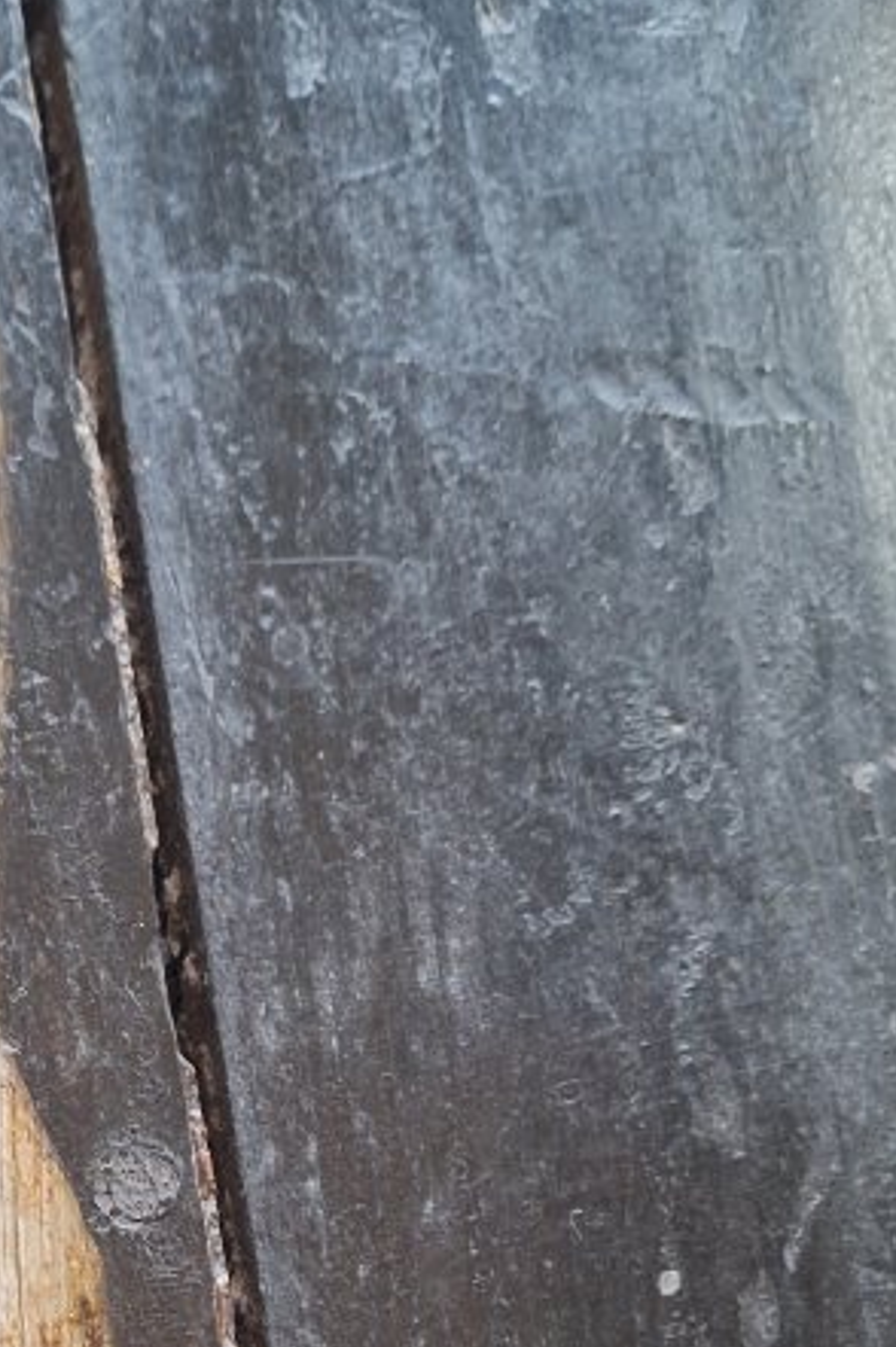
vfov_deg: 29.6
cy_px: 1225
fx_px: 2430
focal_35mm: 65
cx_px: -110
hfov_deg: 19.9
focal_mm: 5.54
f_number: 1.8
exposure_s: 1/20
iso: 640
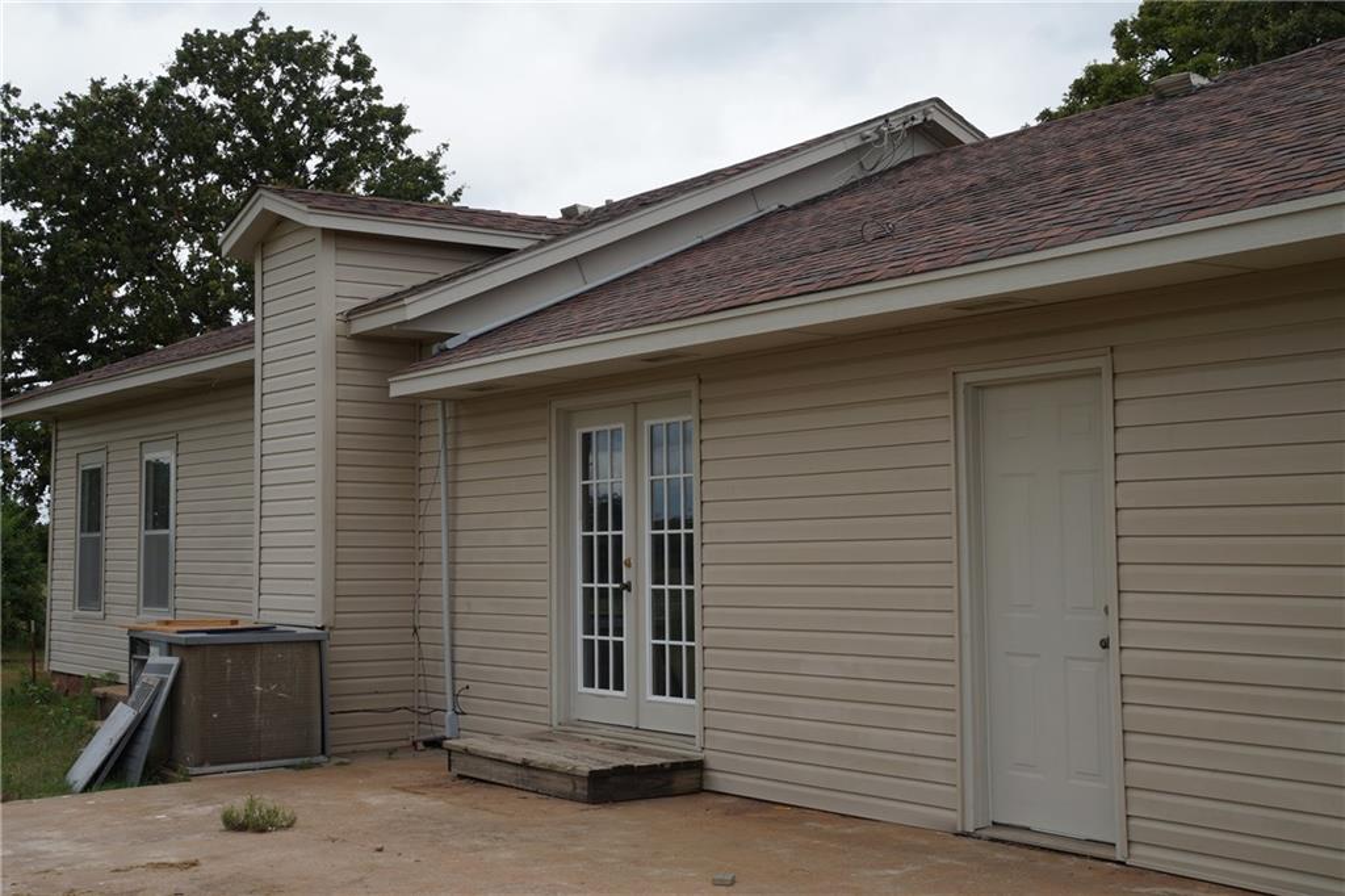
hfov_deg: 45.0
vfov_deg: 30.8
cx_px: 672
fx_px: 1625
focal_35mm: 44
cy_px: 448
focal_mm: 29
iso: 100
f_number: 11
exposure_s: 1/125
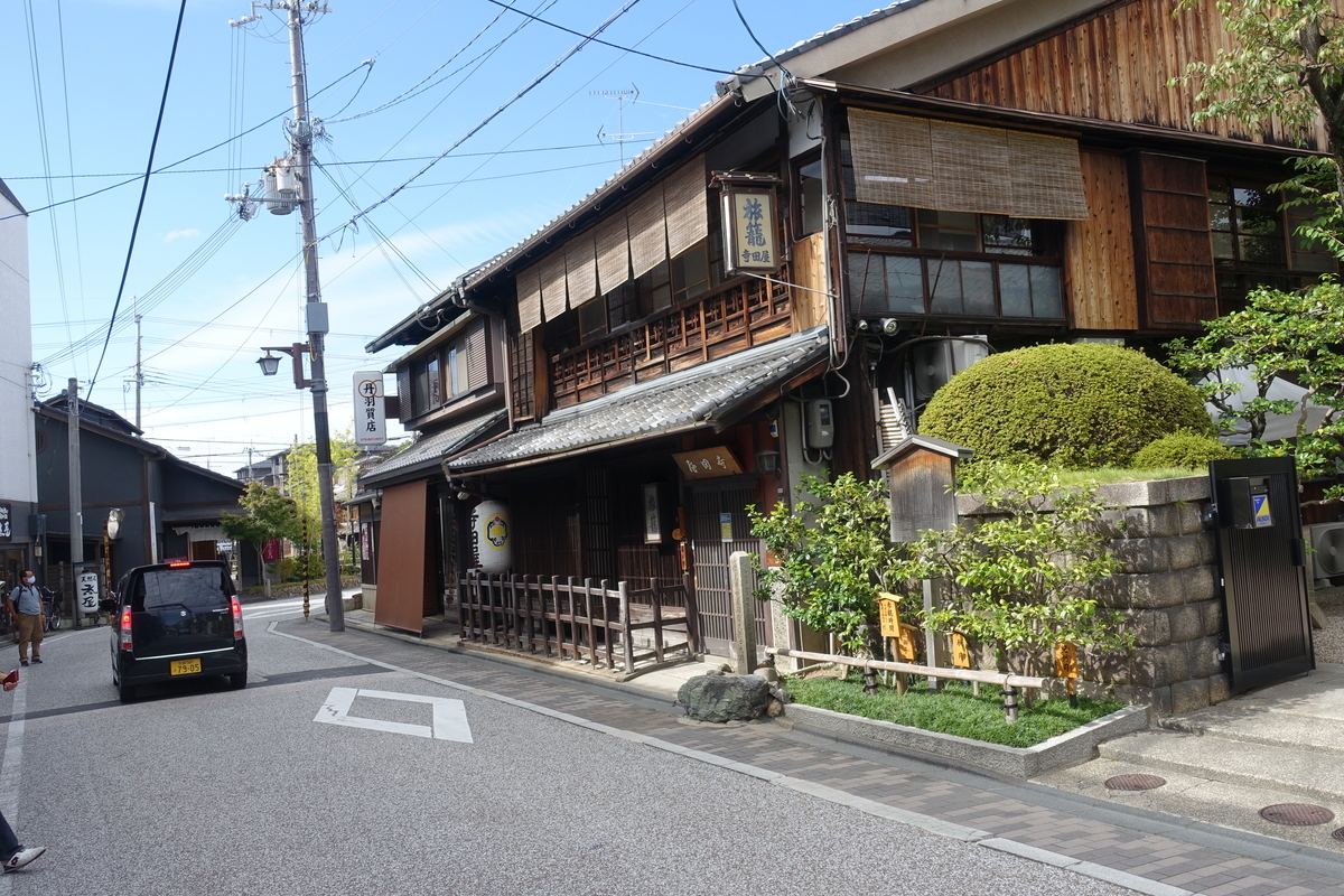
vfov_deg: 41.1
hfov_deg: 58.7
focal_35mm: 32
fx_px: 1195
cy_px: 448
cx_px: 672
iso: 125
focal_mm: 11.56
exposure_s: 1/250
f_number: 5.6
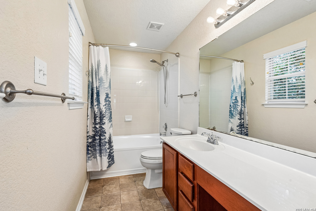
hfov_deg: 96.7
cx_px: 158
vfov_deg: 73.7
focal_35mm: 16
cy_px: 106
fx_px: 140
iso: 800
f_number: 8
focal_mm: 16
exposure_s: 1/15
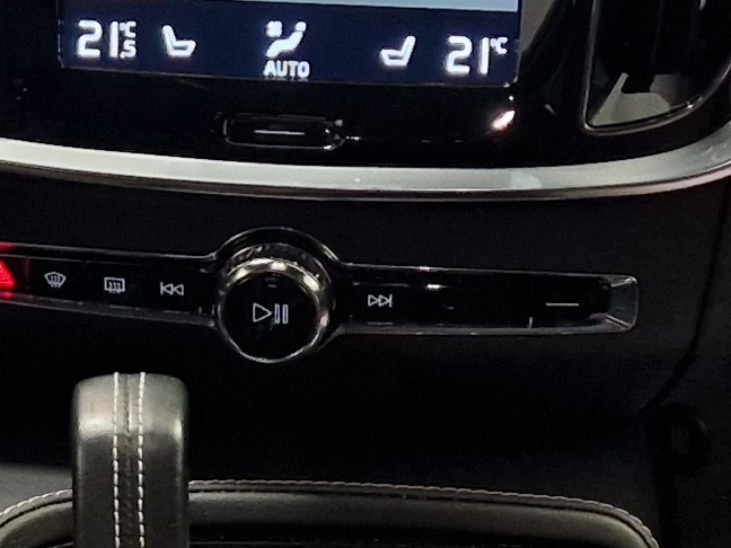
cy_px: 548
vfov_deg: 10.4
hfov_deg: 13.9
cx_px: 200
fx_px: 2999
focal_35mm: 142
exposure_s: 1/100
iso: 320
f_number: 1.8
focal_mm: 5.4
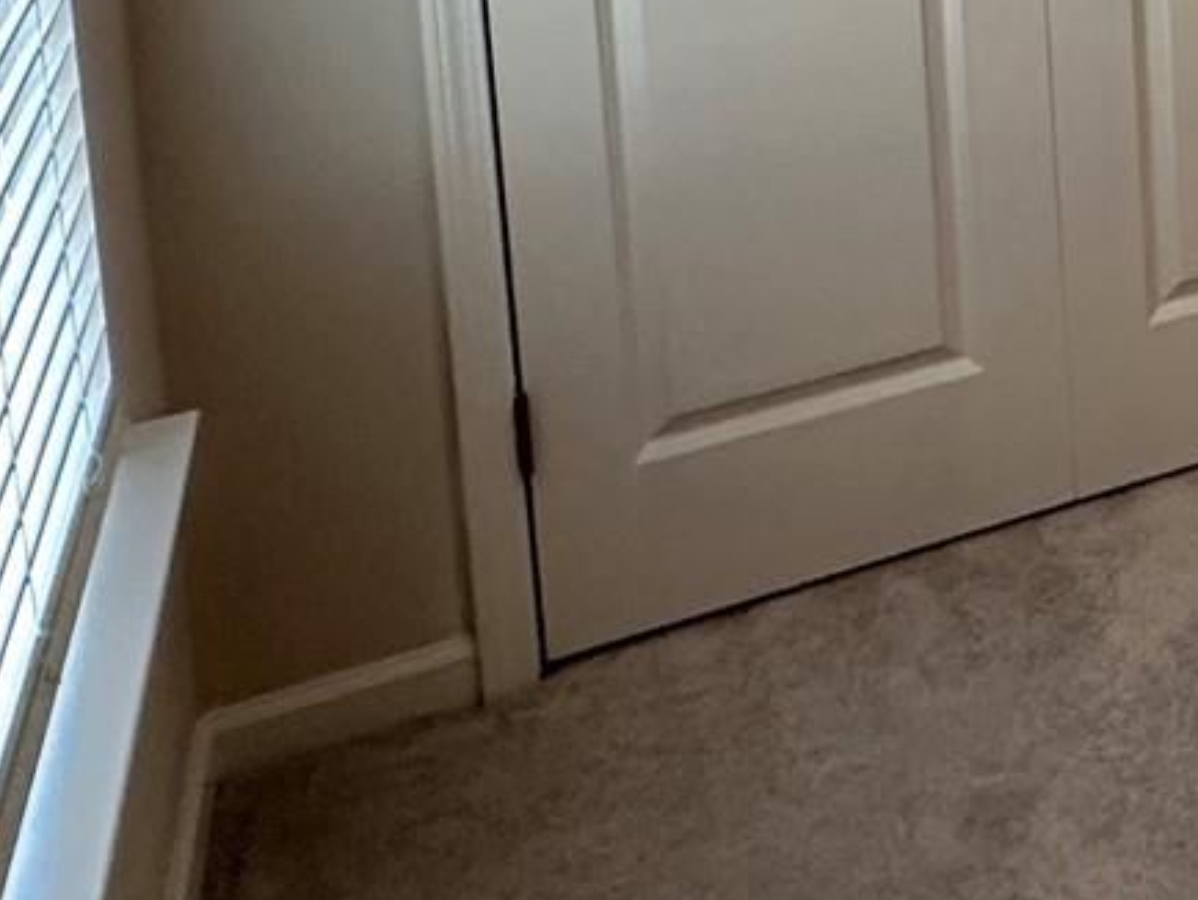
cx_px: 1720
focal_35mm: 66
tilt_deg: -6.1
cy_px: -574
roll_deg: +1.1
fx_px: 2285
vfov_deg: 18.7
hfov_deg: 24.1
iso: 250
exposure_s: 1/120
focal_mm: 2.22
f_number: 2.2
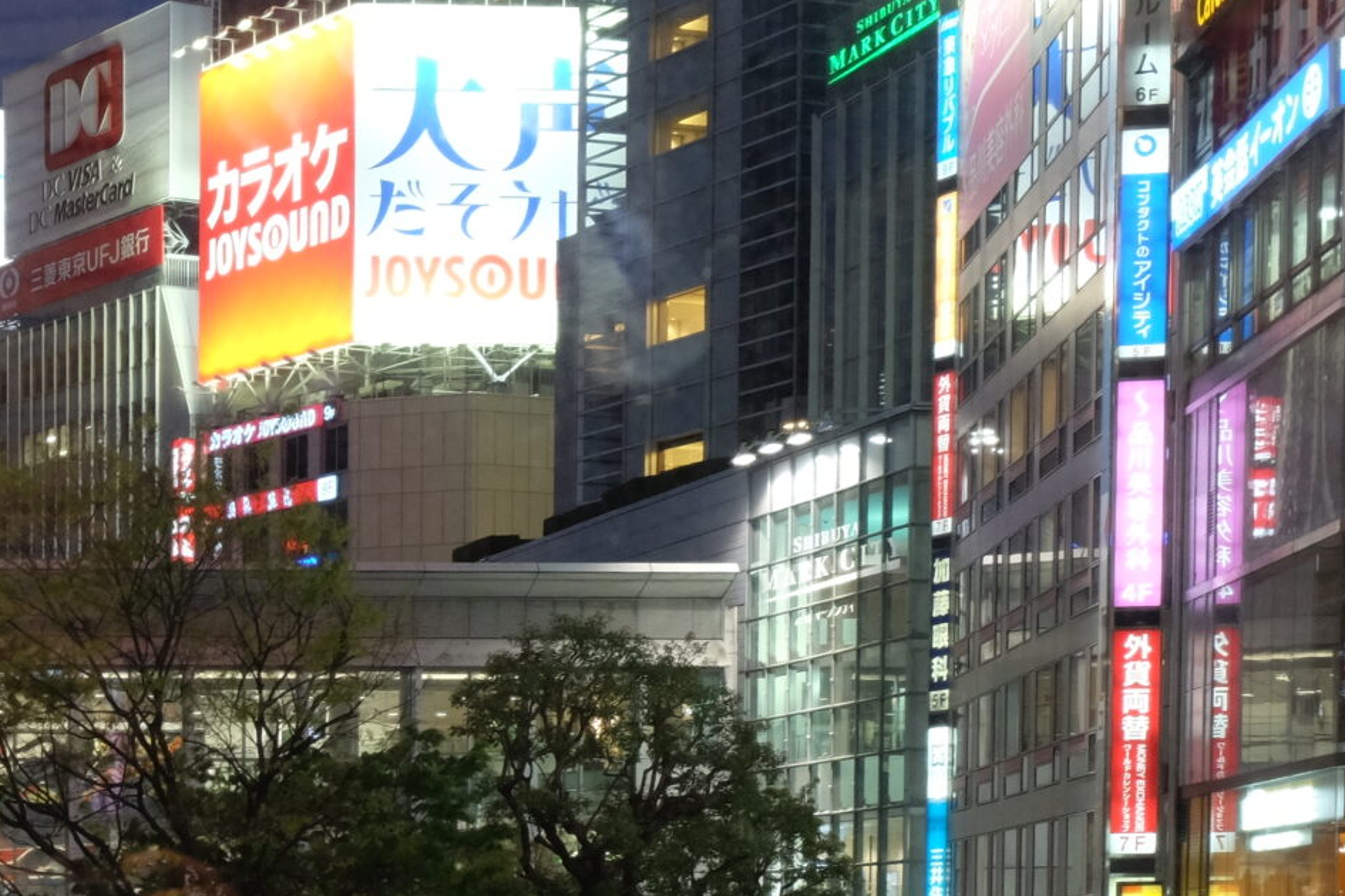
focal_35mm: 84
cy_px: 1181
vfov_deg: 15.4
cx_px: -326
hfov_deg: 22.1
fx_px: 3138
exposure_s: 1/8
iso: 800
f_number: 8
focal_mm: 20.5
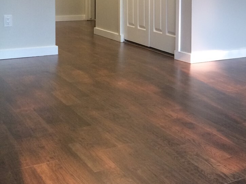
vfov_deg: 22.1
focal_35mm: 64
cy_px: 1
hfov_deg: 27.8
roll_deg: -1.2
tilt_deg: -2.3
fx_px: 455
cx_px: 266
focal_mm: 4.15
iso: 64
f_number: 2.2
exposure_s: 1/30
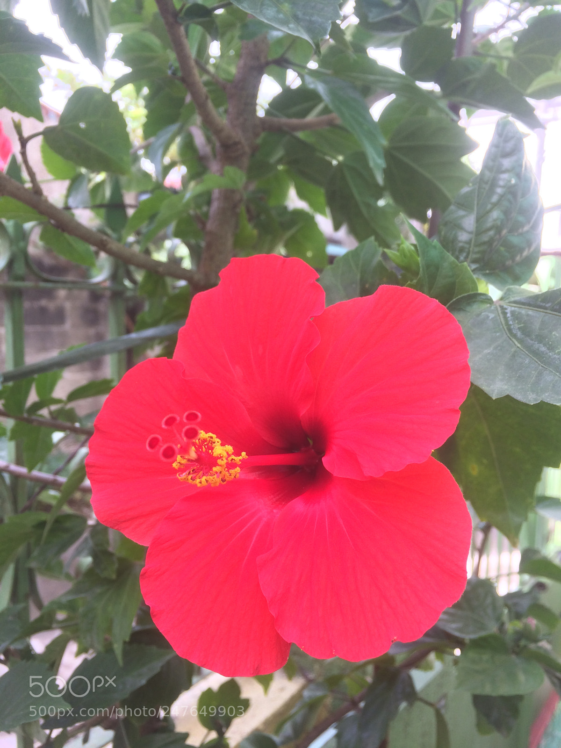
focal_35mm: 29
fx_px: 627
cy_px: 374
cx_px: 280
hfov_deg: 48.2
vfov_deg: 61.7
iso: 32
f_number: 2.2
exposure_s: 1/178
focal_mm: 4.15
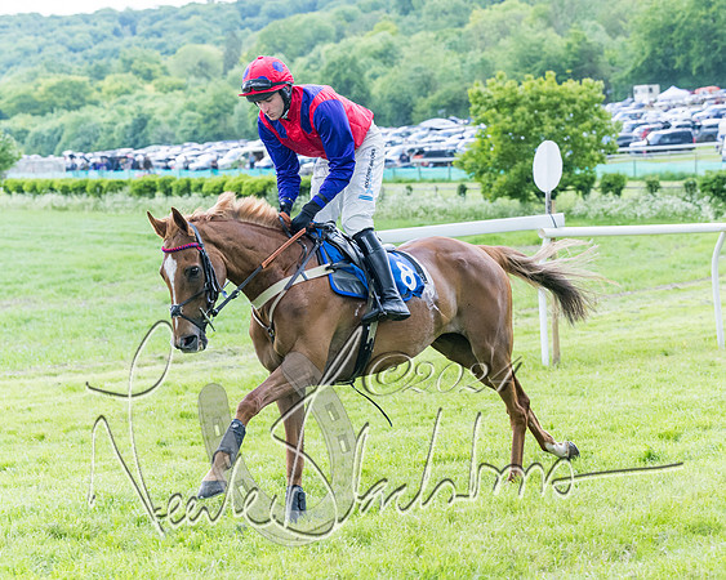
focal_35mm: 106
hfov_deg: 18.1
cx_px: 409
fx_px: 2272
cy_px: 281
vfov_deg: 14.6
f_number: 4
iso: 800
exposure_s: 1/1600
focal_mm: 70
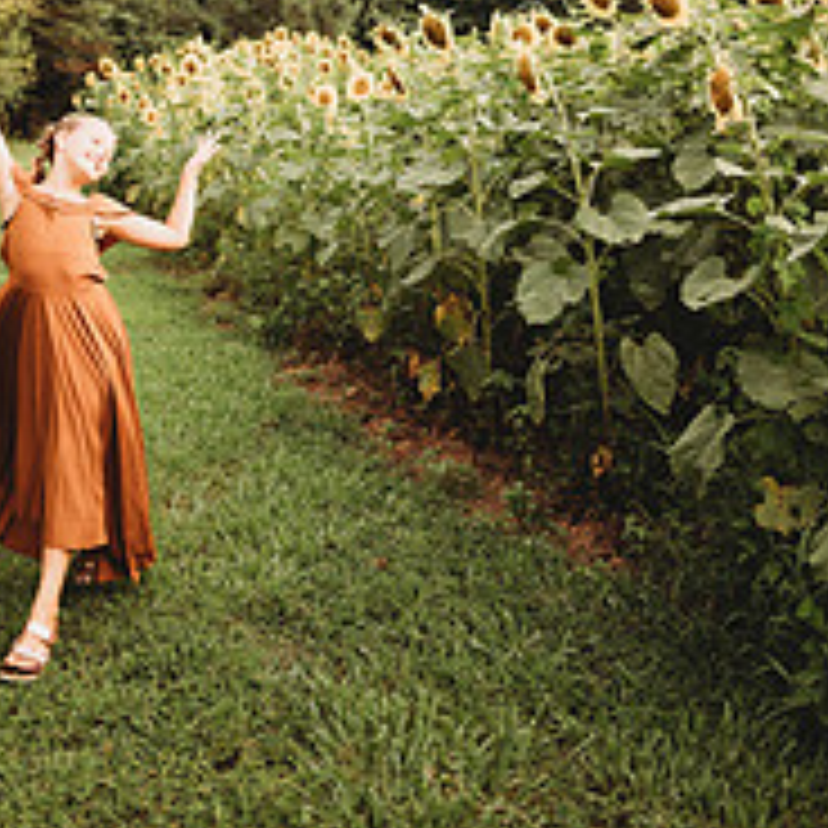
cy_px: -144
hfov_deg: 33.7
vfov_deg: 29.6
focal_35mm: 50
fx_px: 1353
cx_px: 270
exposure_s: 1/400
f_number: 2.2
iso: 125
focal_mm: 24
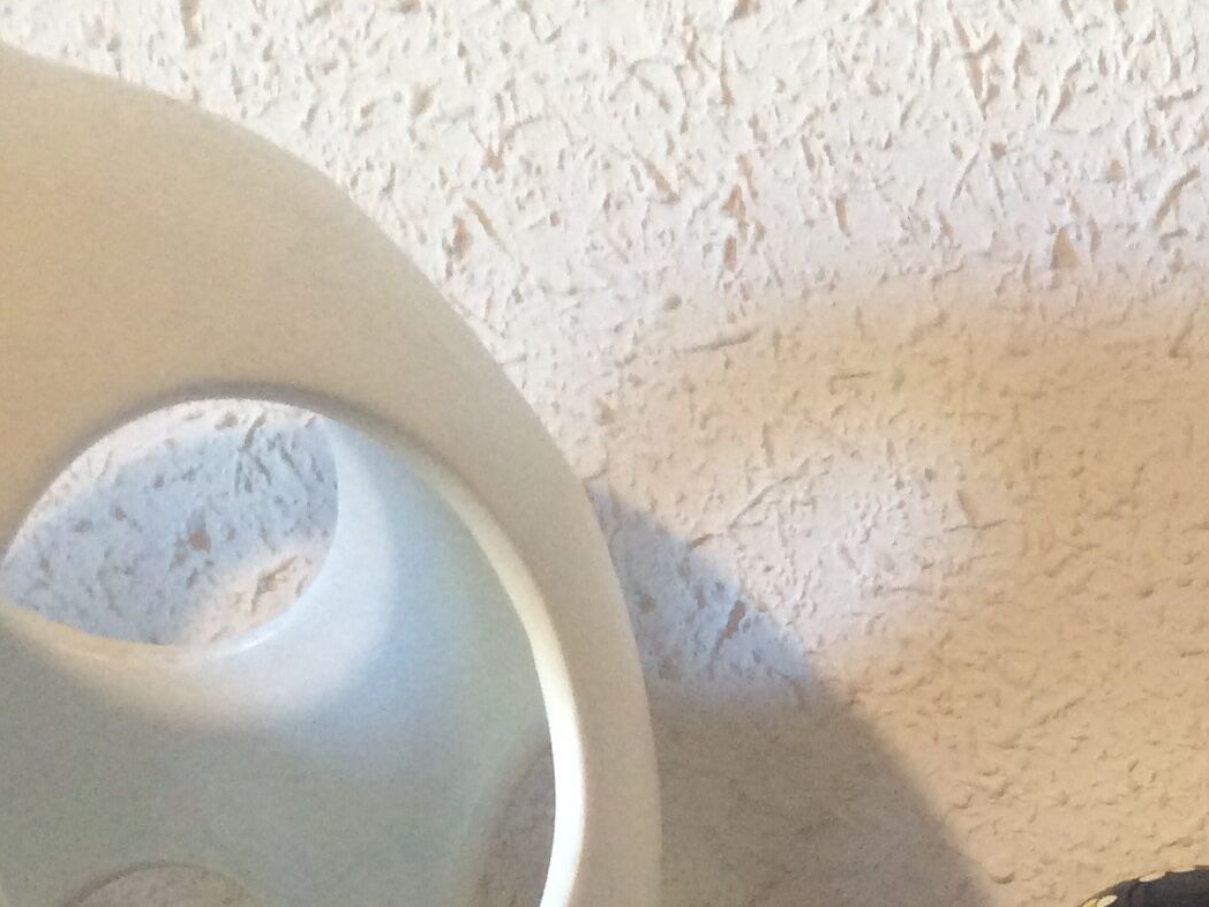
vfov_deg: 17.8
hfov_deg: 23.1
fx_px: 2759
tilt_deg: -24.9
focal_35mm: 79
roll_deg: +2.3
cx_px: 1365
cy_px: 1074
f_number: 2.4
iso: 160
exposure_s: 1/25
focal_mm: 3.3
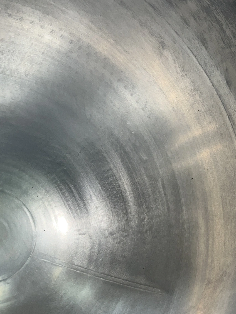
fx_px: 418
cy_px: 225
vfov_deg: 40.4
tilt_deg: -19.8
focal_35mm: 46
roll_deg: -11.3
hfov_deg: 31.1
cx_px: 168
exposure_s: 1/33
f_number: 1.6
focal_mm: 5.1
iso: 40
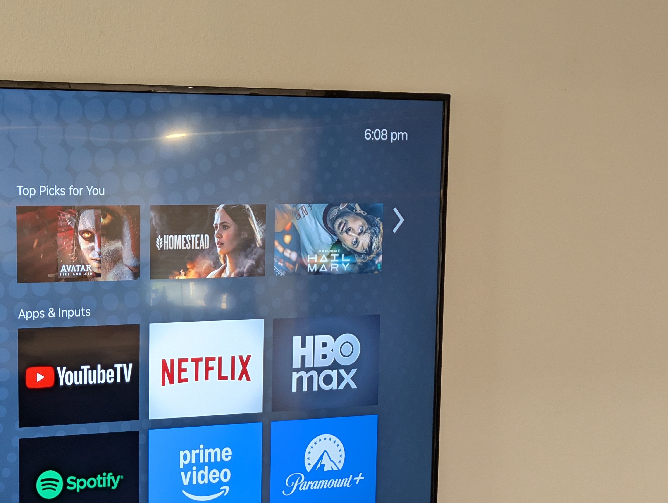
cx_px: 18
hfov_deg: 28.6
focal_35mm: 64
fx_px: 1237
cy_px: 427
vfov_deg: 22.6
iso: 269
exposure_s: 1/120
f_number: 1.68
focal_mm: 6.9
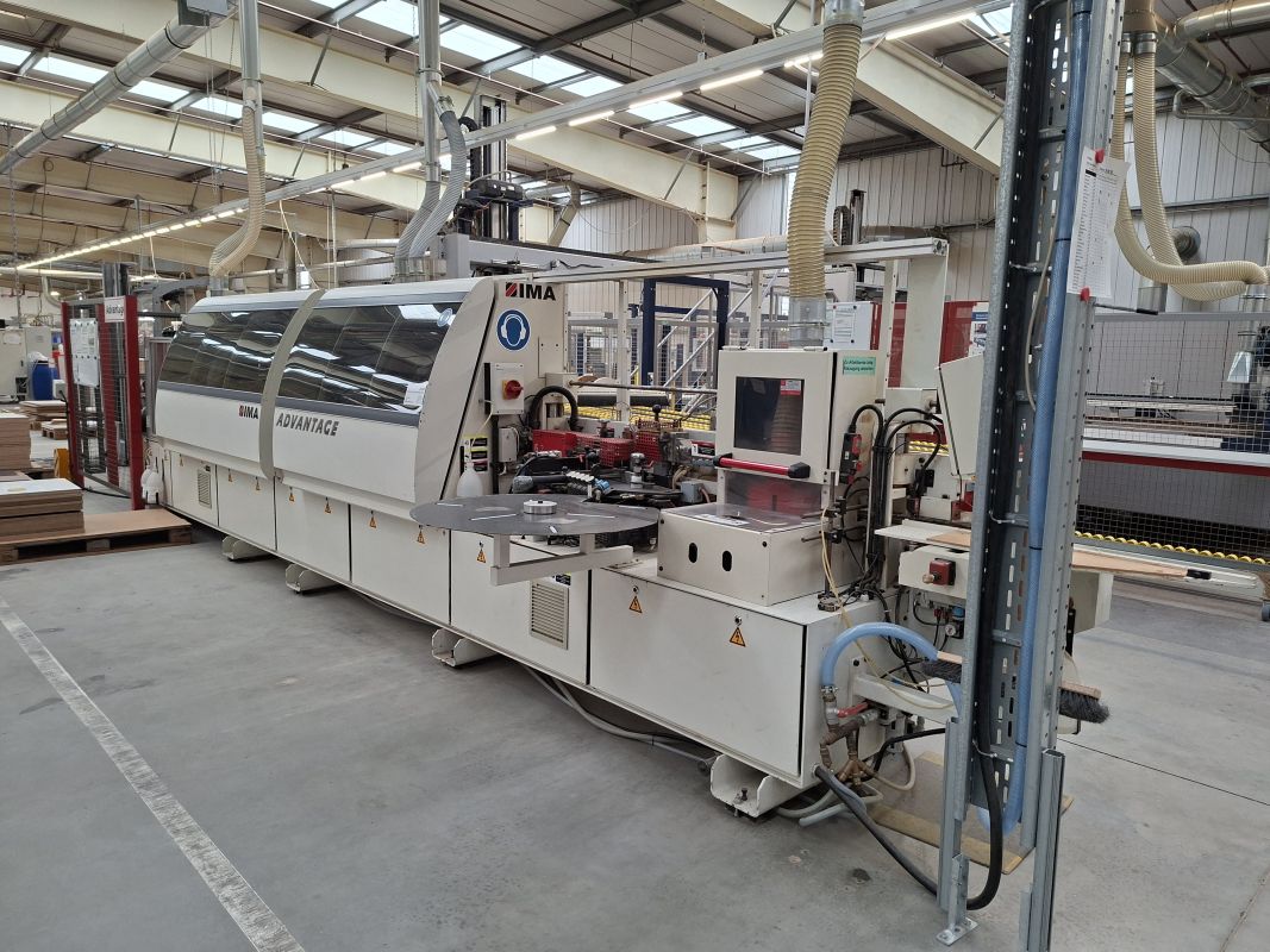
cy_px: 476
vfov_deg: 58.9
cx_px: 635
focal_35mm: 23
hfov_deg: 73.9
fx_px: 844
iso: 160
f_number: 1.8
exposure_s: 1/100
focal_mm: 5.54
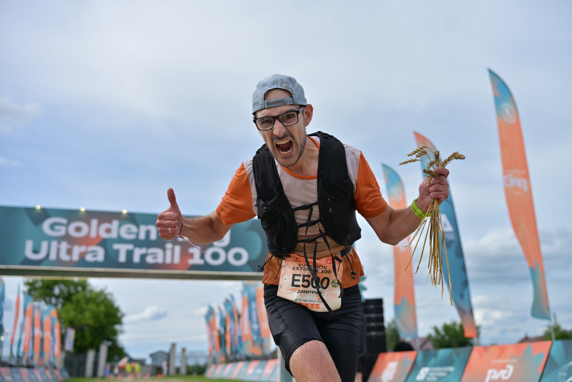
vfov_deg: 37.9
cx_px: 286
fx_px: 556
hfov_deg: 54.4
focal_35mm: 35
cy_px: 191
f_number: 2.8
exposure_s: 1/2500
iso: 125
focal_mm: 35
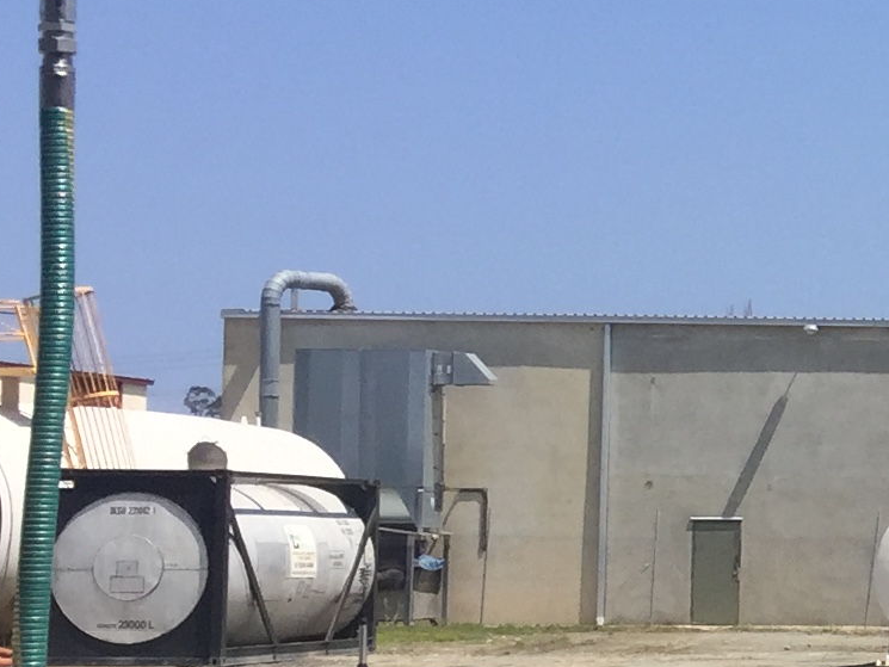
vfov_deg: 11.7
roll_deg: -2.1
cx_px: 1758
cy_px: 421
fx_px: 3262
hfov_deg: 13.4
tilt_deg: +3.0
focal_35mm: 127
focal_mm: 4.15
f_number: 2.2
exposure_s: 1/2326
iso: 32
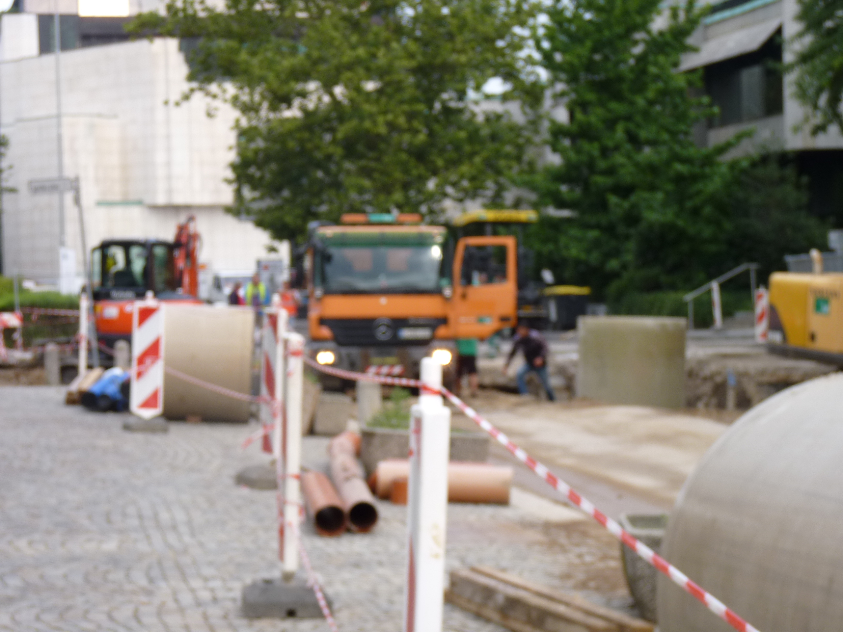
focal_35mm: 98
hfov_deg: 20.0
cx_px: 422
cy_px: 316
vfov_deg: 15.1
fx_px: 2387
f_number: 4
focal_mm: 17.4
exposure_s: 1/125
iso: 80
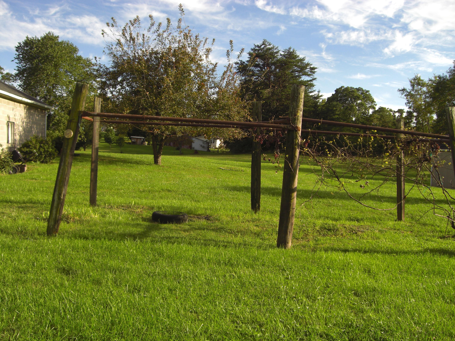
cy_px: 170
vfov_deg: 37.7
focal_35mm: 38
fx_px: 499
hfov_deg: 49.0
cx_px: 228
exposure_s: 1/640
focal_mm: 6.2
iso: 64
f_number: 2.7
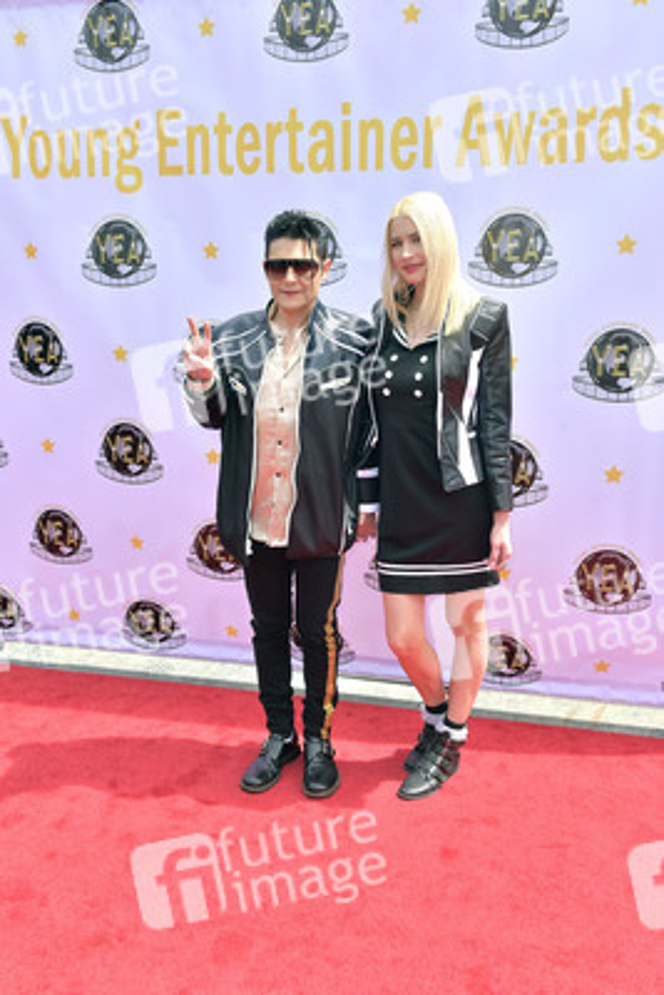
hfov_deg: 41.1
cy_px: 498
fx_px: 884
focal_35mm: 32
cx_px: 332
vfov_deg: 58.7
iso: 320
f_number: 6.3
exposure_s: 1/250
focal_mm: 32
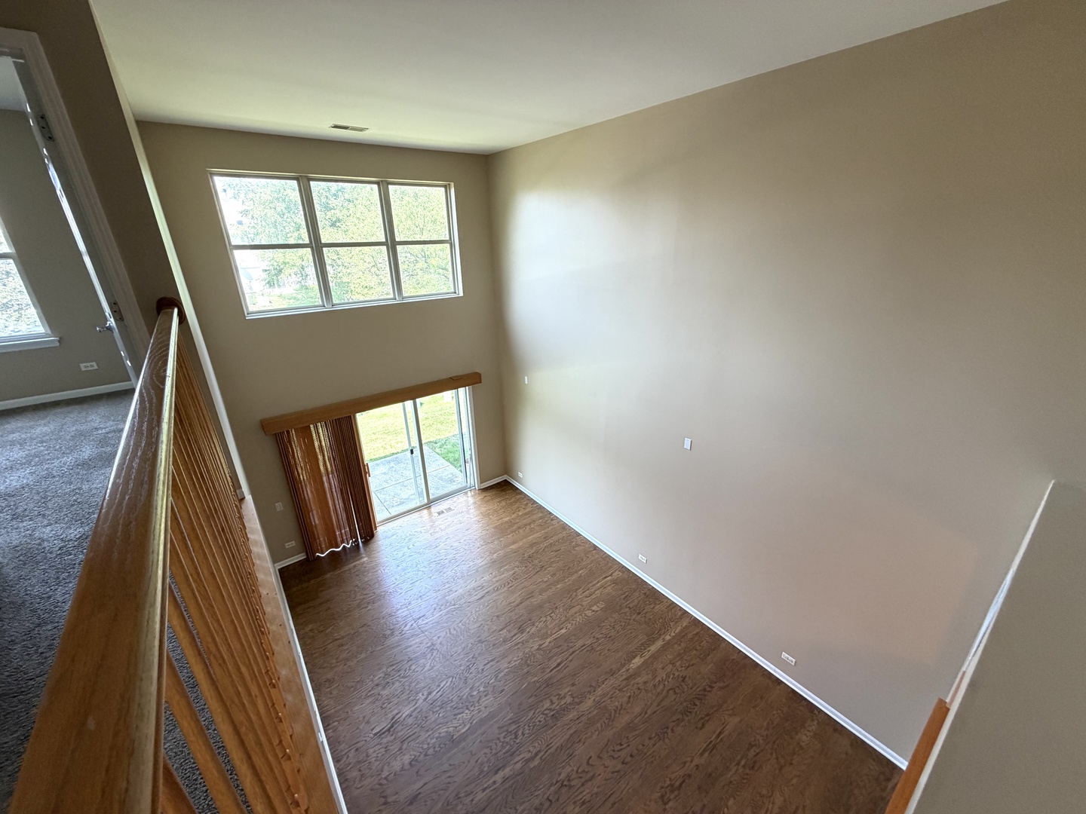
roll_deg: +1.8
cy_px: 407
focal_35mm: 14
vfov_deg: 85.7
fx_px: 439
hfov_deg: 102.1
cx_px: 543
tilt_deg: -21.3
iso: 125
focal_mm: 2.22
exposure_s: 1/121
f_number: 2.2
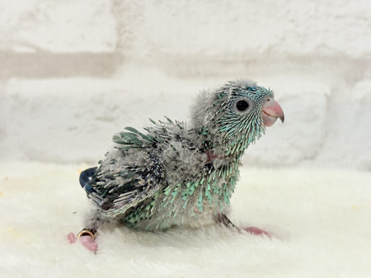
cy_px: 139
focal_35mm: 52
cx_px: 186
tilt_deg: -8.5
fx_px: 557
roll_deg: +0.2
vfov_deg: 28.0
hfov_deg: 36.8
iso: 100
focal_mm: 5.96
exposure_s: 1/100
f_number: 1.6
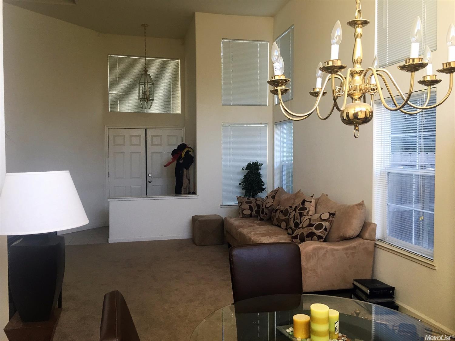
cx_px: 228
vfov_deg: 48.2
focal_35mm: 29
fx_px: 381
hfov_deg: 61.7
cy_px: 170
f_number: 2.2
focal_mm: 4.15
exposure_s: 1/30
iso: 32
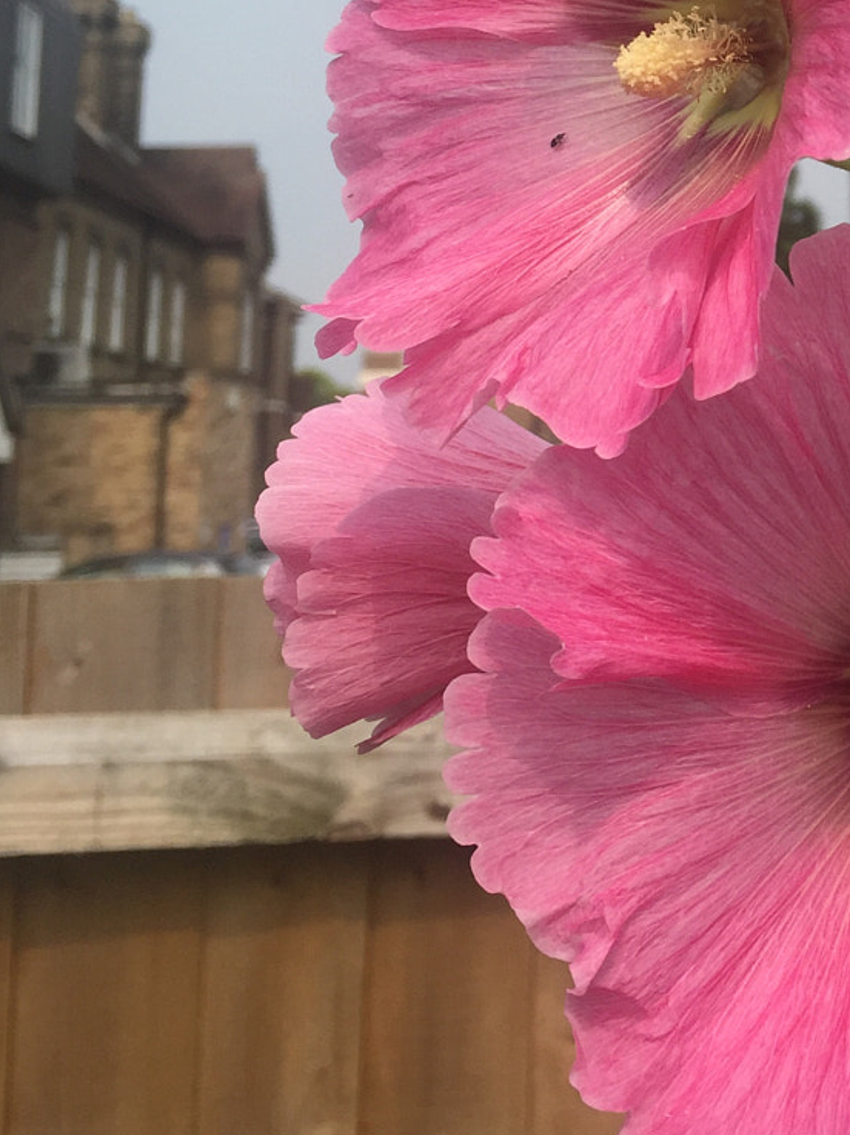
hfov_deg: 22.3
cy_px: 171
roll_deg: -0.4
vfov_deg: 29.8
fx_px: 2064
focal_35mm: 63
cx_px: 879
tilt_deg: +7.0
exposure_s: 1/2639
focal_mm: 4.15
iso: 32
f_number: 2.2
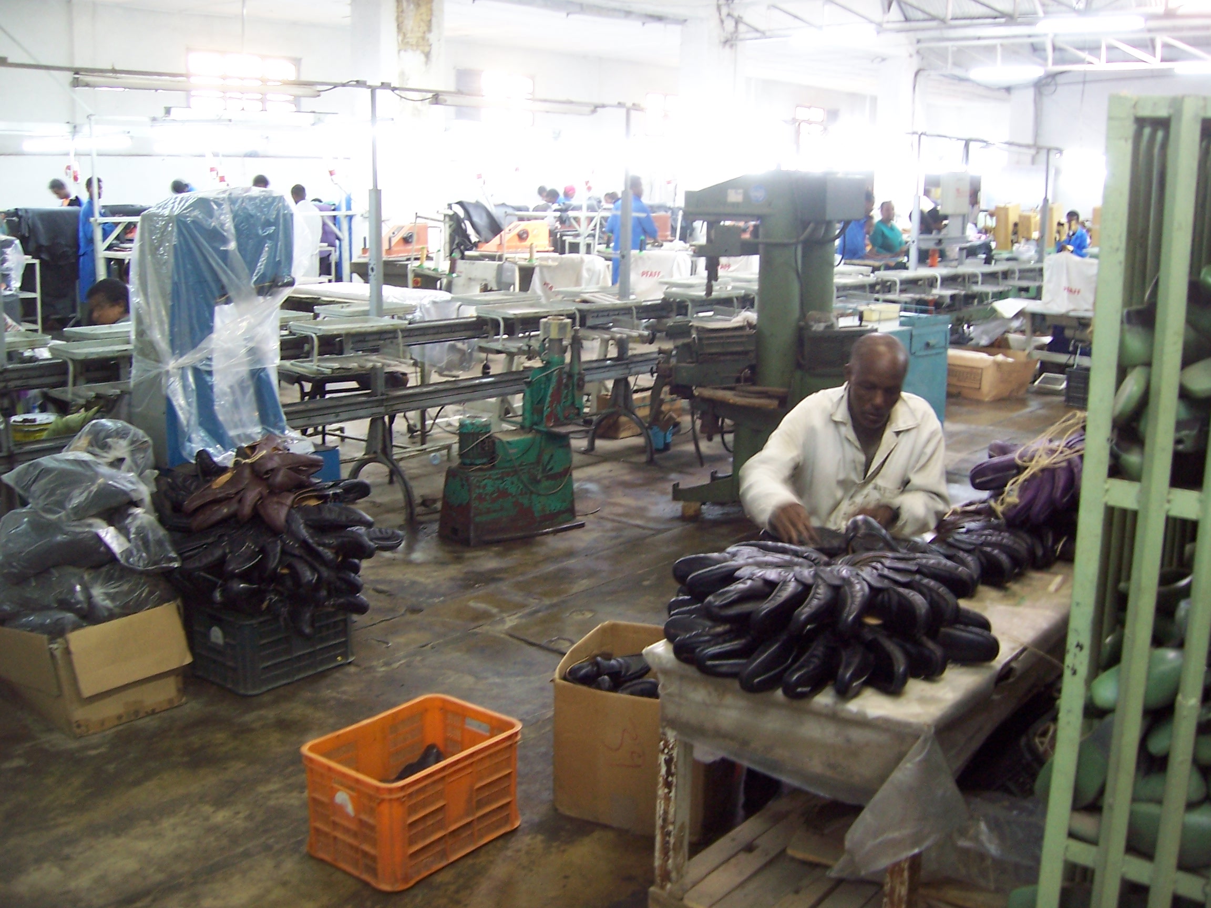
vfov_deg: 39.7
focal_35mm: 36
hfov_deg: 51.4
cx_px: 606
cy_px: 454
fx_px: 1259
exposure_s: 1/4
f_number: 3
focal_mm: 6
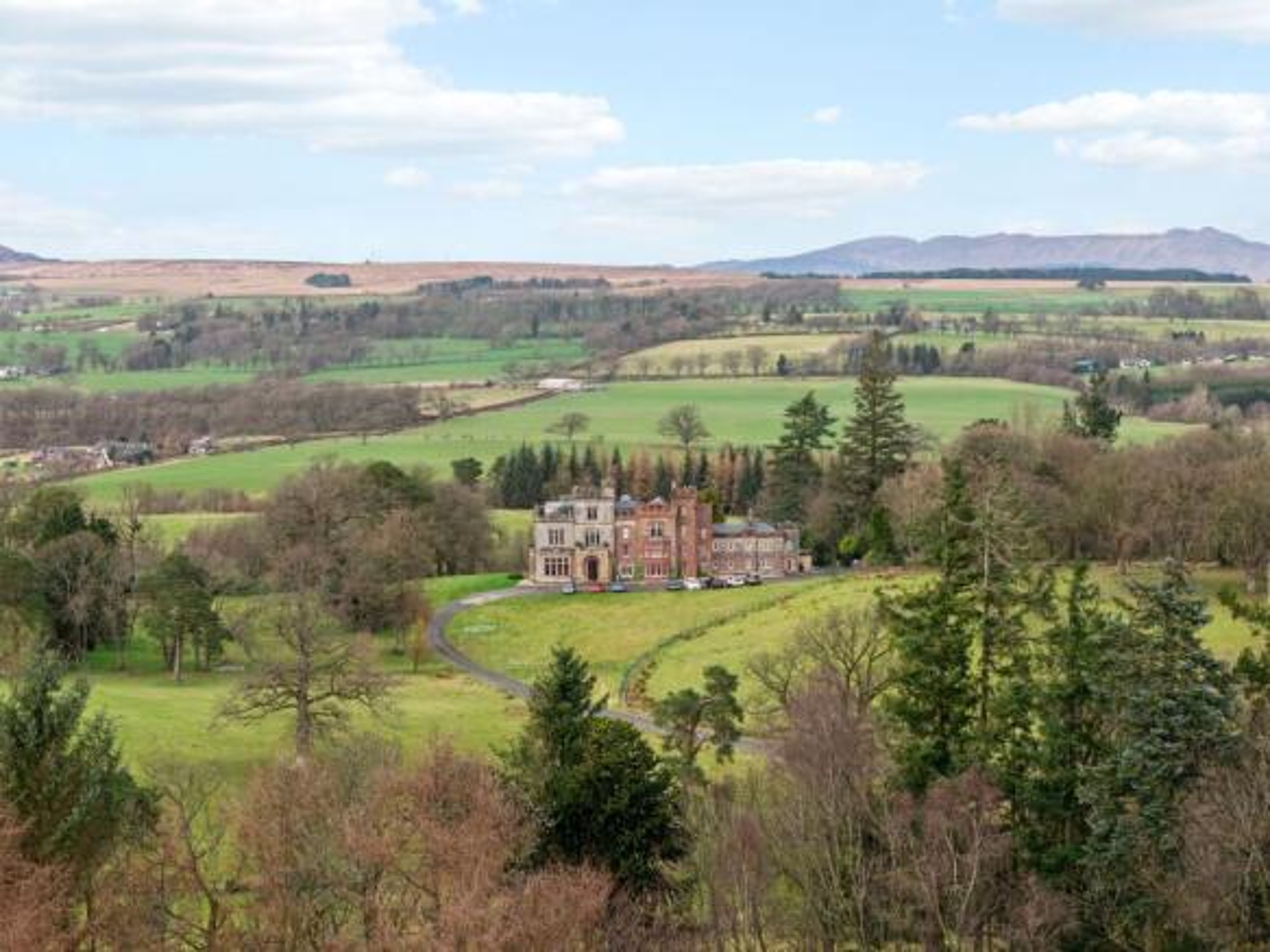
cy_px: 476
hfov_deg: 27.8
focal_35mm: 70
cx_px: 635
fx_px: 2568
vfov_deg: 21.0
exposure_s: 1/800
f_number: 2.8
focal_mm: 19.4
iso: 250
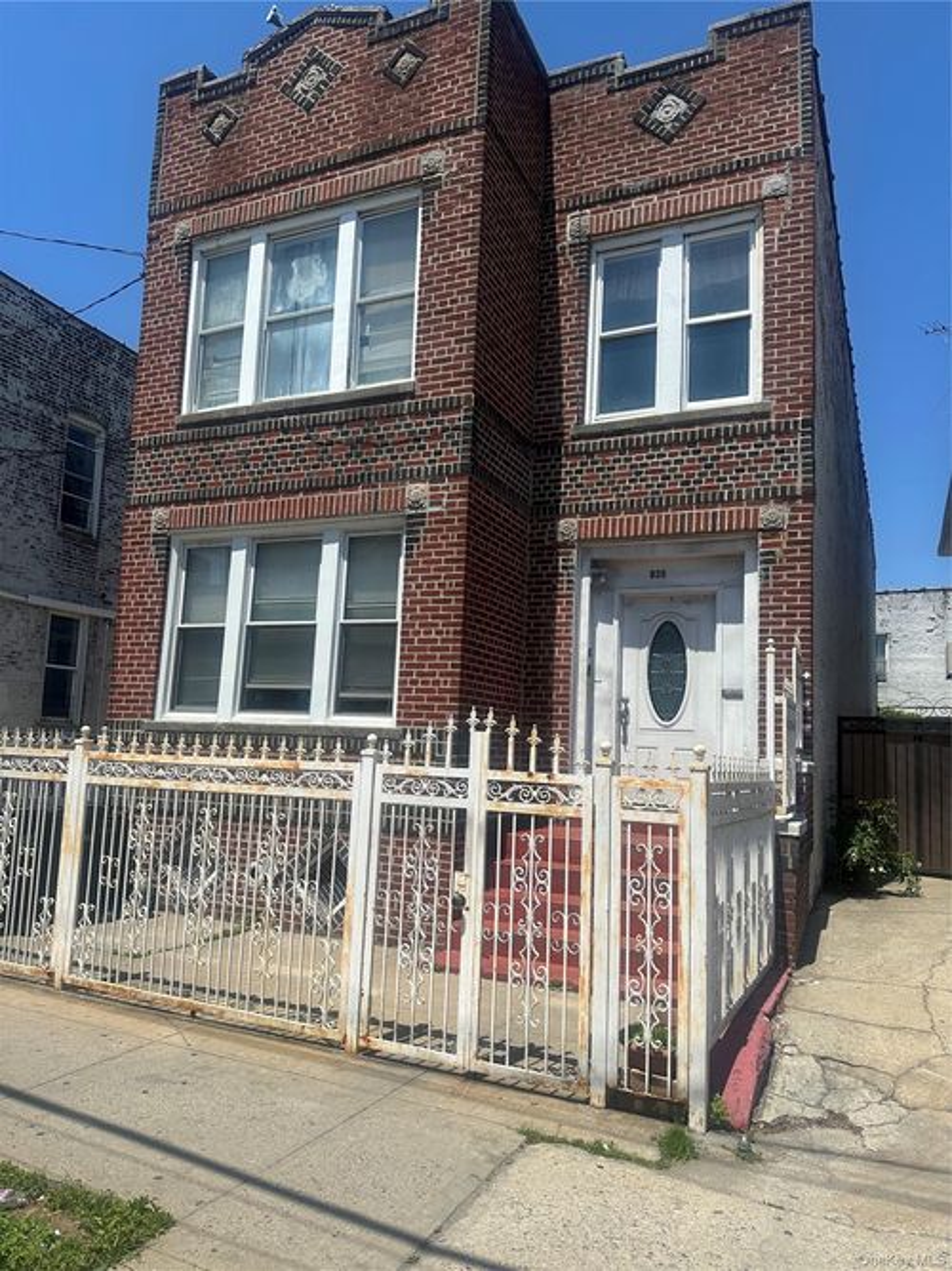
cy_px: 636
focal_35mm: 24
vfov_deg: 71.6
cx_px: 476
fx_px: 880
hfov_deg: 56.8
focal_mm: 6.86
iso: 80
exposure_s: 1/6623
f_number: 1.78
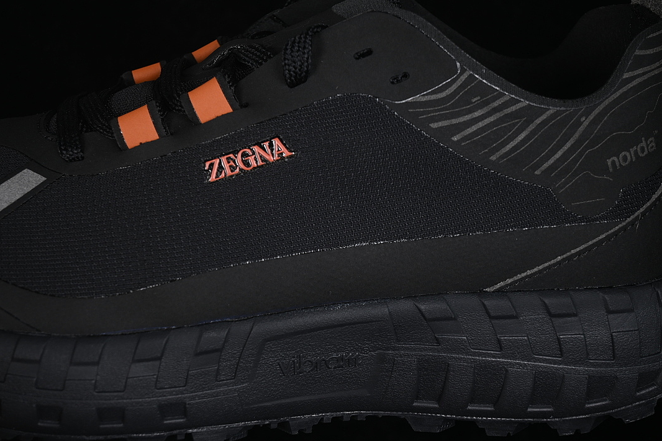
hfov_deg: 26.6
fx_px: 1398
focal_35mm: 76
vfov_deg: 18.0
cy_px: 223
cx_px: 332
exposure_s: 1/60
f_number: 6.3
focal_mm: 50
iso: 160
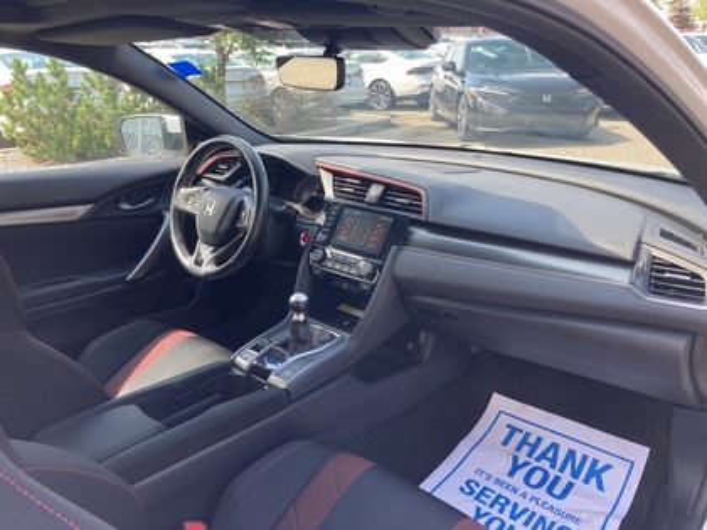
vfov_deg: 49.7
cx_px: 354
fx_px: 572
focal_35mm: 28
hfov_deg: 63.4
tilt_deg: -20.2
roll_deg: +1.3
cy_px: 265
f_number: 1.8
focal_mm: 3.99
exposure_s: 1/121
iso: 25
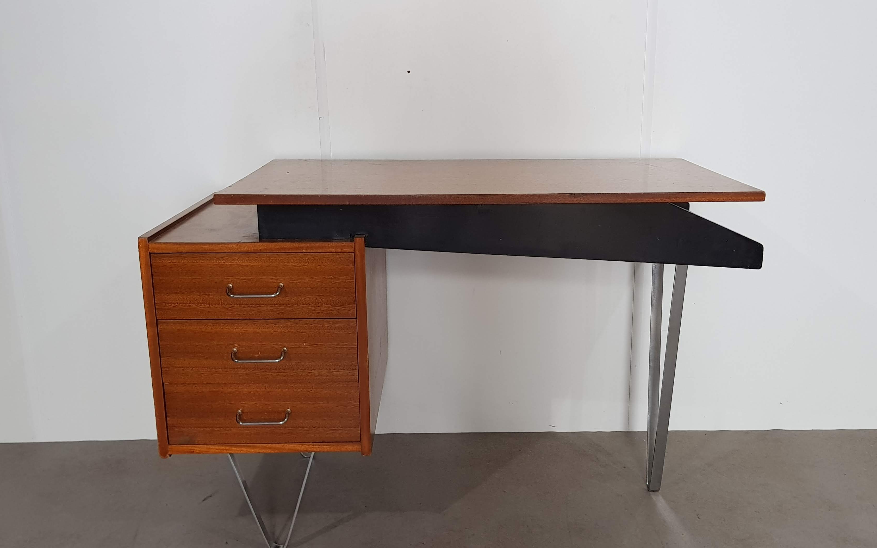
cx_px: 457
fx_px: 789
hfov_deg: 58.1
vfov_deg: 38.1
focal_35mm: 33
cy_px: 335
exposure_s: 1/50
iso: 100
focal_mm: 4.2
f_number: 1.7
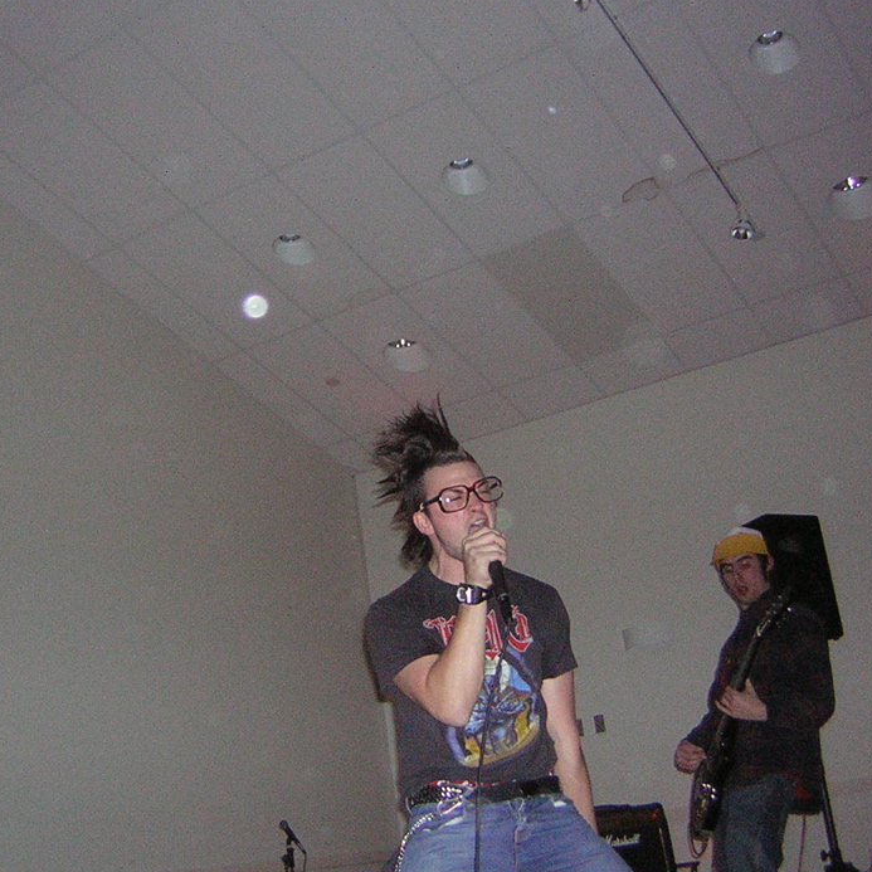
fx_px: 1339
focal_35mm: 47
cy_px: 439
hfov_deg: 36.1
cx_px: 454
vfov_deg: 36.1
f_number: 2.6
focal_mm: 4.7
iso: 200
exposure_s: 1/60.1
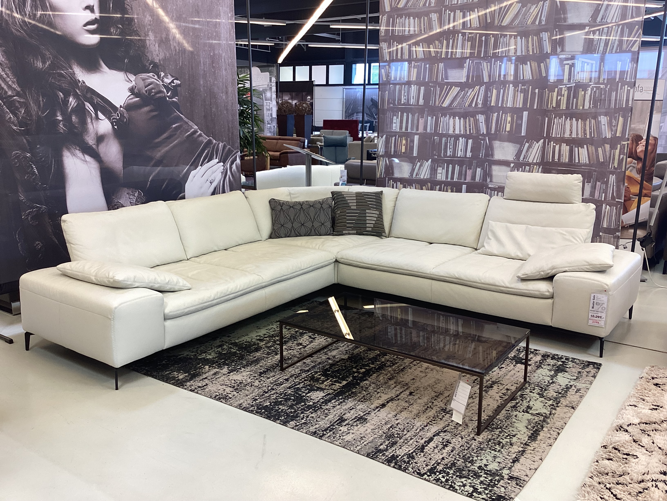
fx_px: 597
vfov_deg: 45.4
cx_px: 334
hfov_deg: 58.4
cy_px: 250
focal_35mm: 31
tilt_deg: -13.2
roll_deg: -1.5
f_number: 2.4
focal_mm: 3.3
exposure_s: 1/60
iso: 64
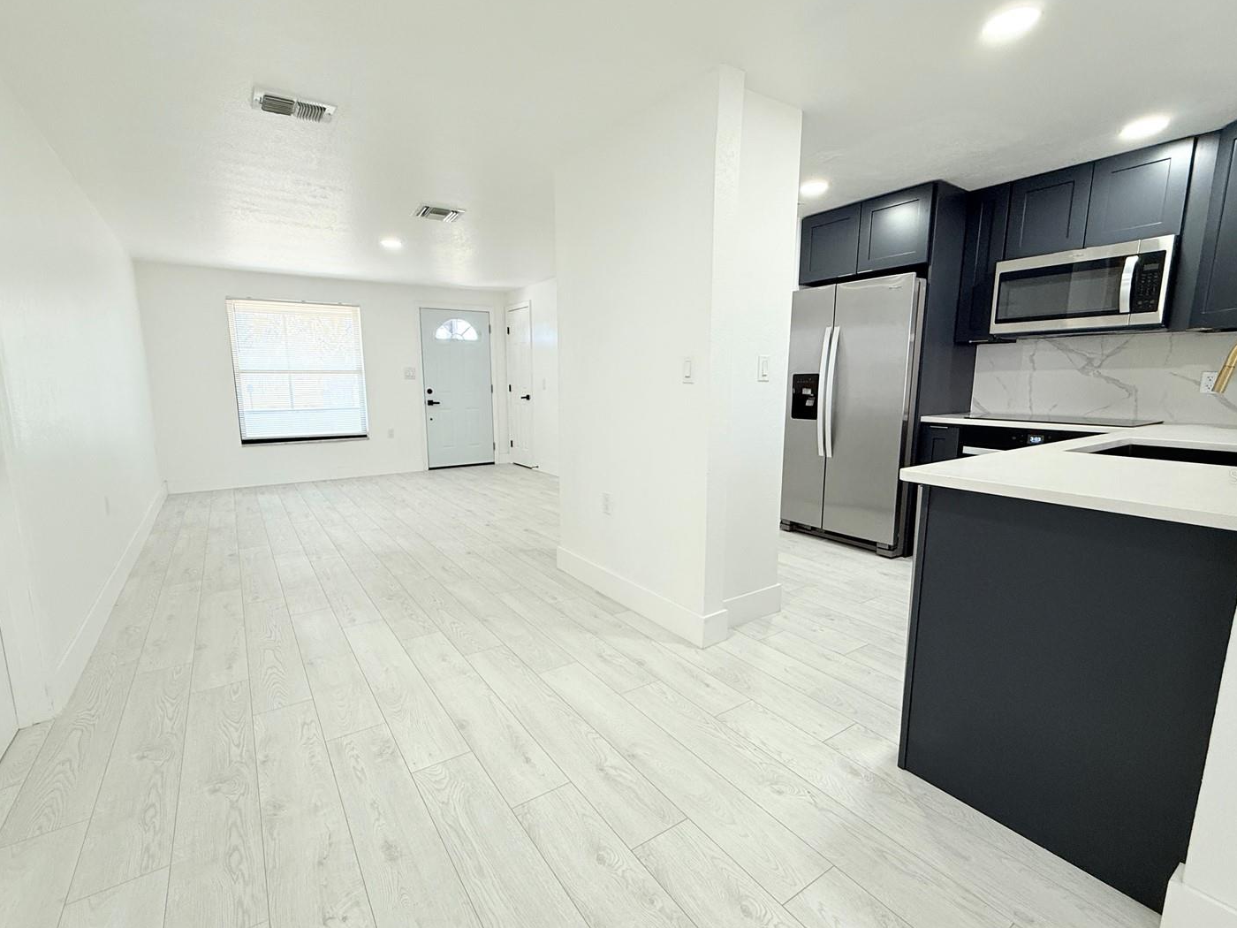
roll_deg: +0.5
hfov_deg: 94.5
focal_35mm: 16
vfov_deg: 78.1
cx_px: 606
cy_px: 476
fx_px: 572
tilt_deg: -8.6
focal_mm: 2.22
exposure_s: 1/120
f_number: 2.2
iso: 160
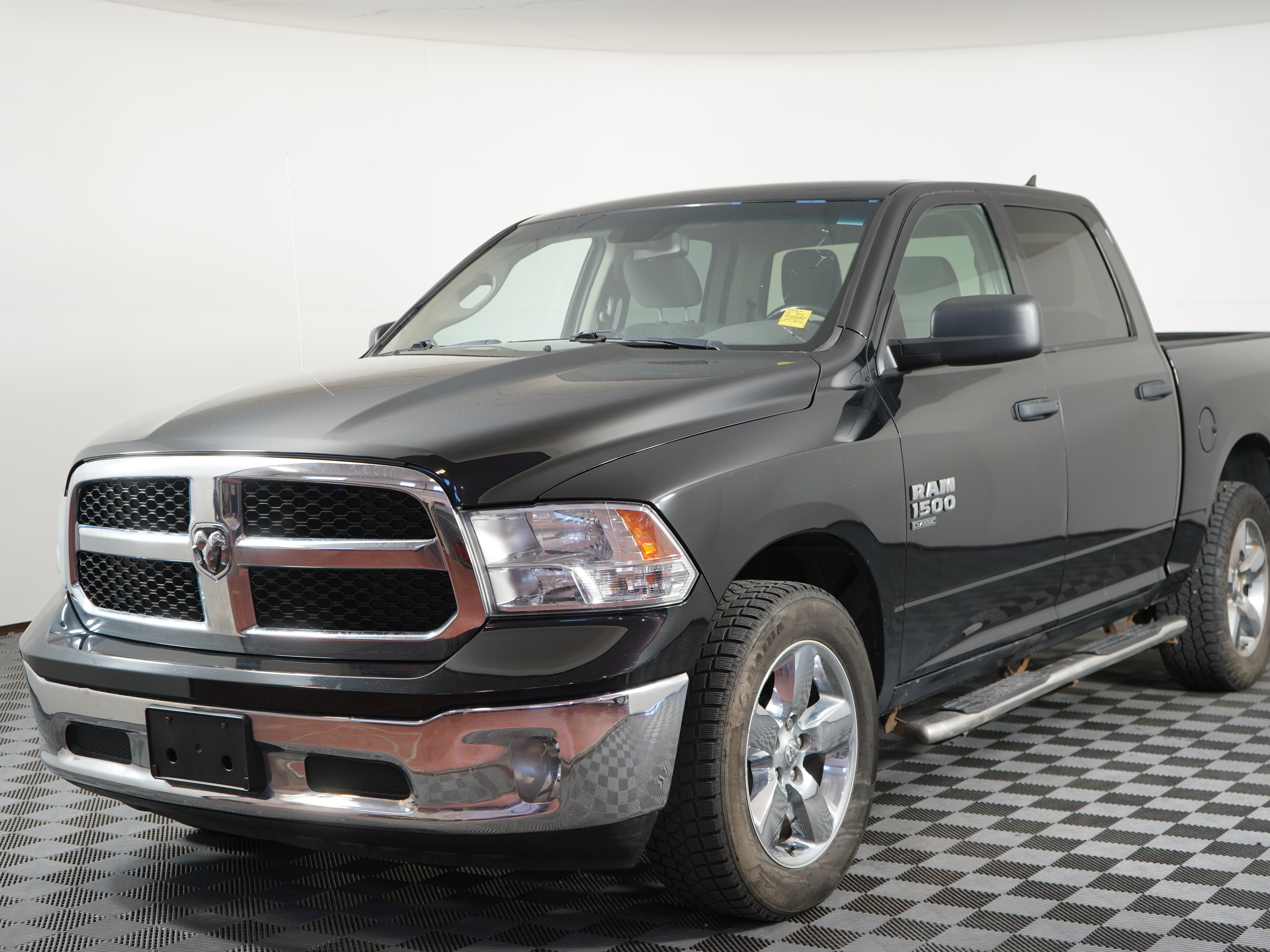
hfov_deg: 37.5
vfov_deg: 28.6
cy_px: 476
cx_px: 666
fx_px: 1871
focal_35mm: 51
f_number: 4.5
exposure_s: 1/60
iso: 320
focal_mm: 47
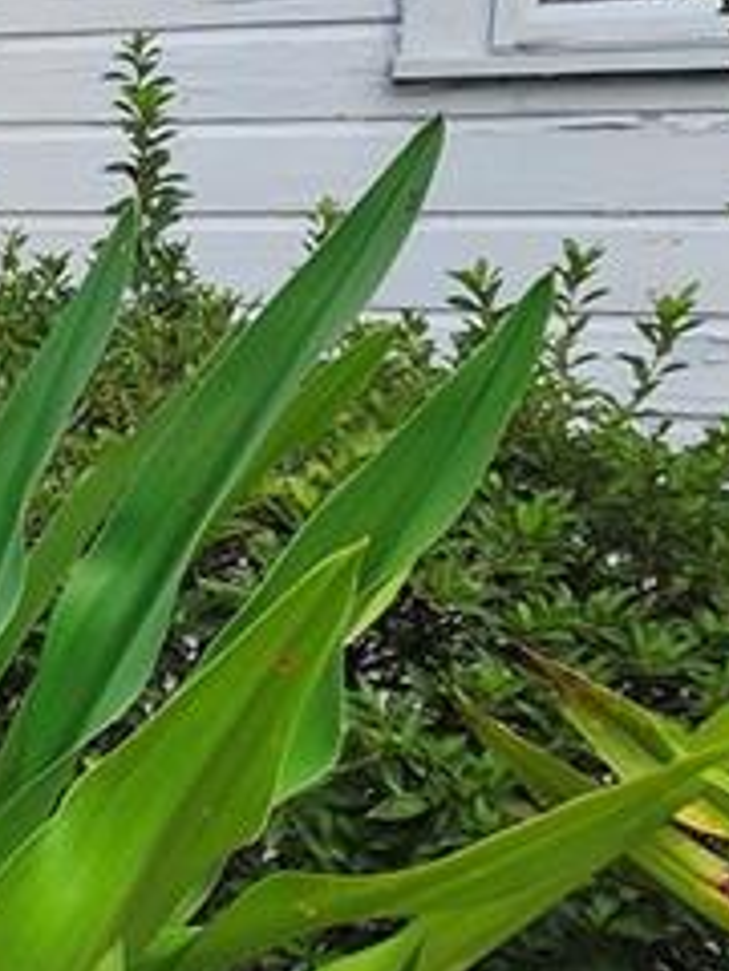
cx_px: -697
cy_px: 526
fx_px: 1825
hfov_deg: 17.1
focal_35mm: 65
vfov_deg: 29.8
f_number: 2.2
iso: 40
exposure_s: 1/126
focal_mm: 1.74
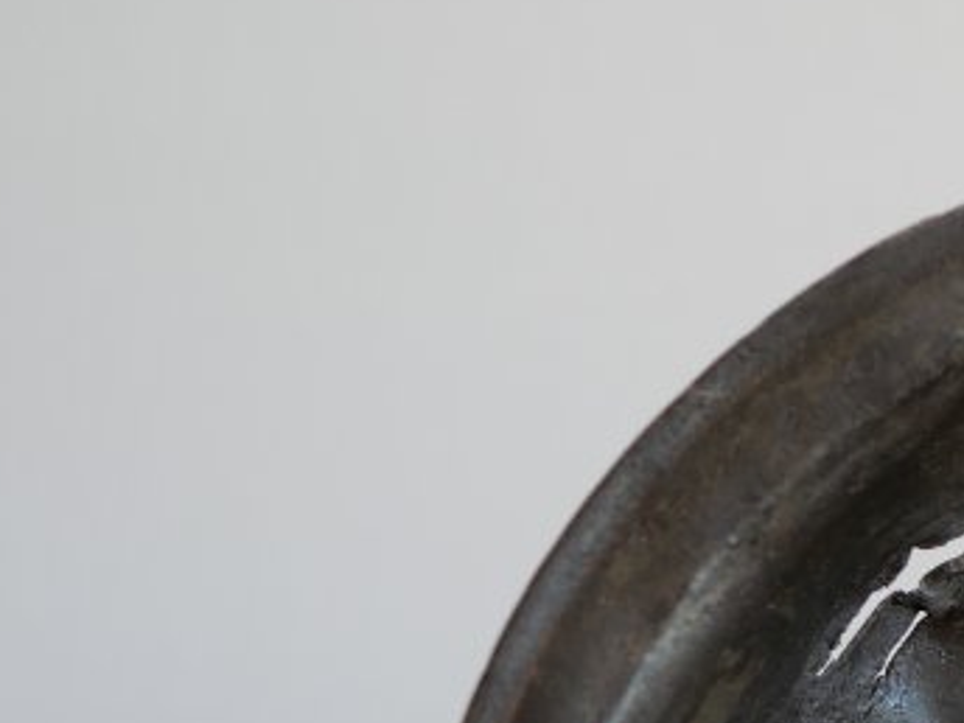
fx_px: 5820
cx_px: 1278
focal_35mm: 209
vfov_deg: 7.0
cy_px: 1040
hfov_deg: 9.3
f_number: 2.8
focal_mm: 30
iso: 200
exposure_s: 1/80
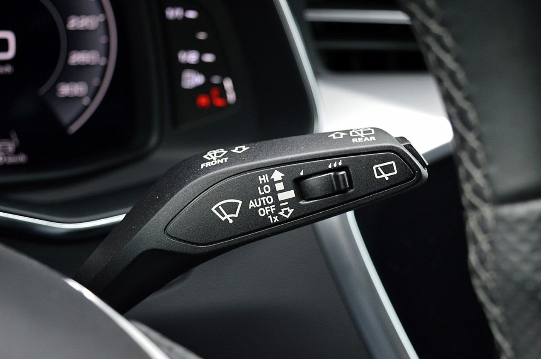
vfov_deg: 20.1
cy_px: 180
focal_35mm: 68
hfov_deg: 29.9
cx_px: 270
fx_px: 1013
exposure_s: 1/60
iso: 800
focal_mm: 45
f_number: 5.6
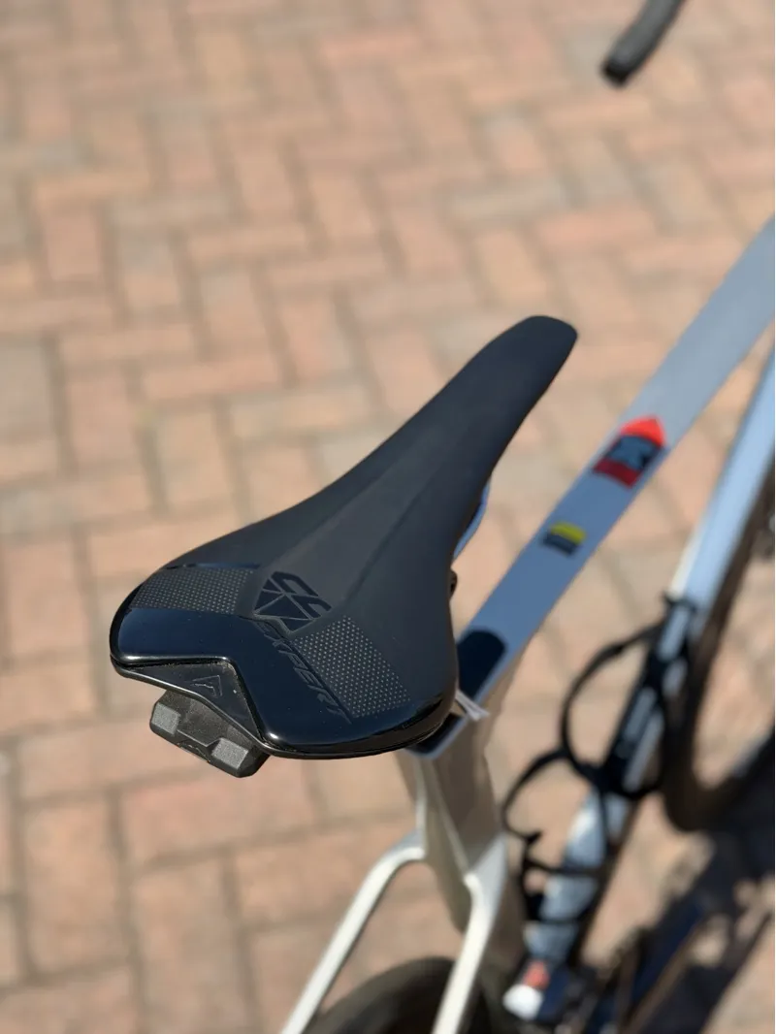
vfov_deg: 39.6
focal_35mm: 48
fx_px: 1434
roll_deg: +0.7
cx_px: 388
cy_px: 517
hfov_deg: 30.3
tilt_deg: -41.7
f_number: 1.78
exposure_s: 1/3378
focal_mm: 6.76
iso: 64
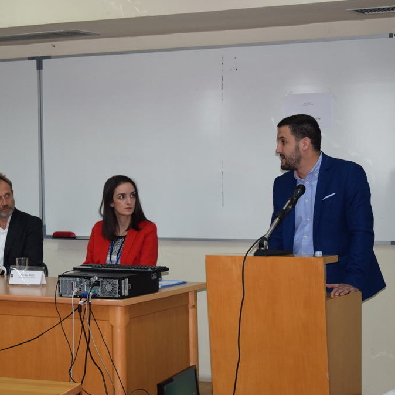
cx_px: 106
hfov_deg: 18.6
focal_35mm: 93
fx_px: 1201
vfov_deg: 18.7
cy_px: 196
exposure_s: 1/60
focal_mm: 48
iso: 800
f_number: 5.3
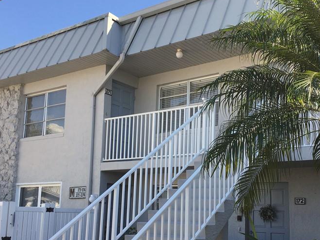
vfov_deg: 31.9
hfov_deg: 41.9
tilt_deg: +9.4
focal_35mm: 45
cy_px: 160
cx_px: 187
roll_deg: -1.6
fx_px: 416
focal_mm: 4.15
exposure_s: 1/545
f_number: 2.2
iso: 25
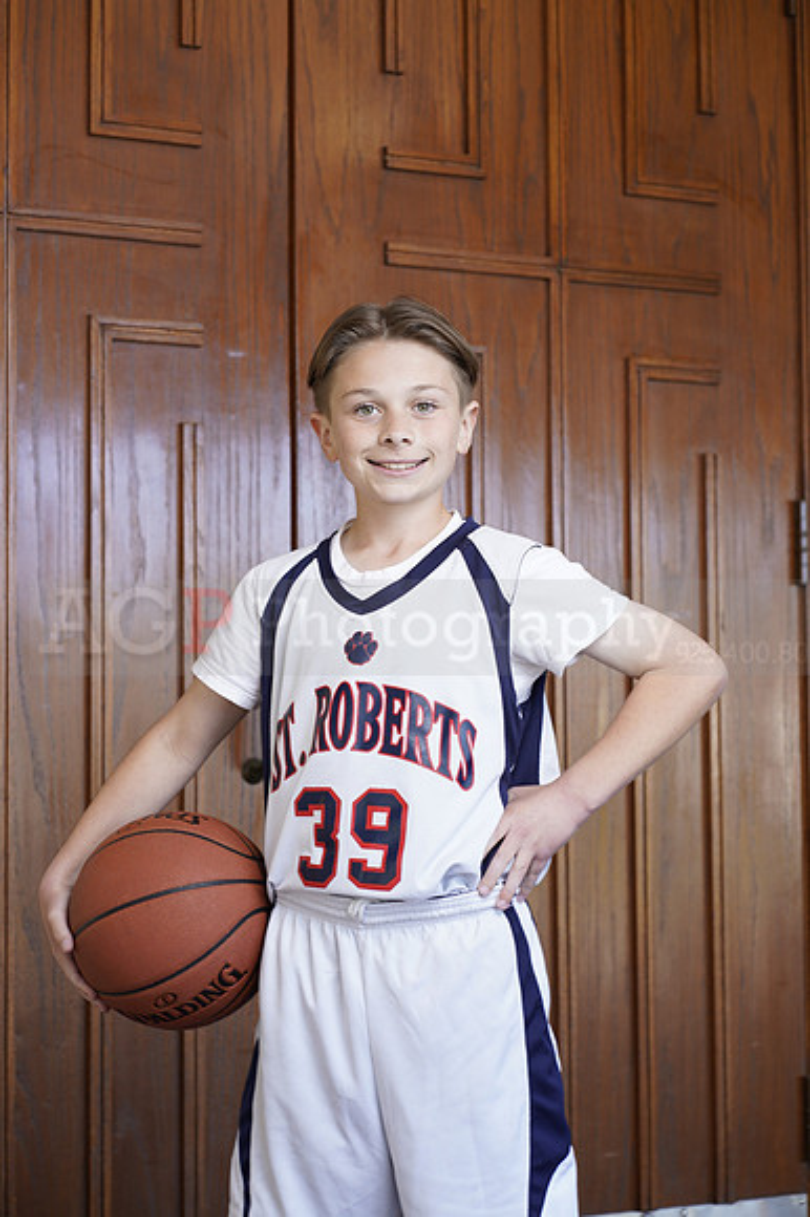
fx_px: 2872
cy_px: 608
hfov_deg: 16.1
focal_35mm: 85
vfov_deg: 23.9
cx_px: 405
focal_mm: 85
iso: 200
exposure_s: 1/60
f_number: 5.6
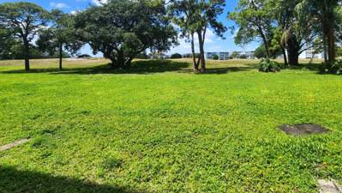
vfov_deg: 61.8
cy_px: 58
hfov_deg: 95.0
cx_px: 200
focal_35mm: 17
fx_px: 154
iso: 50
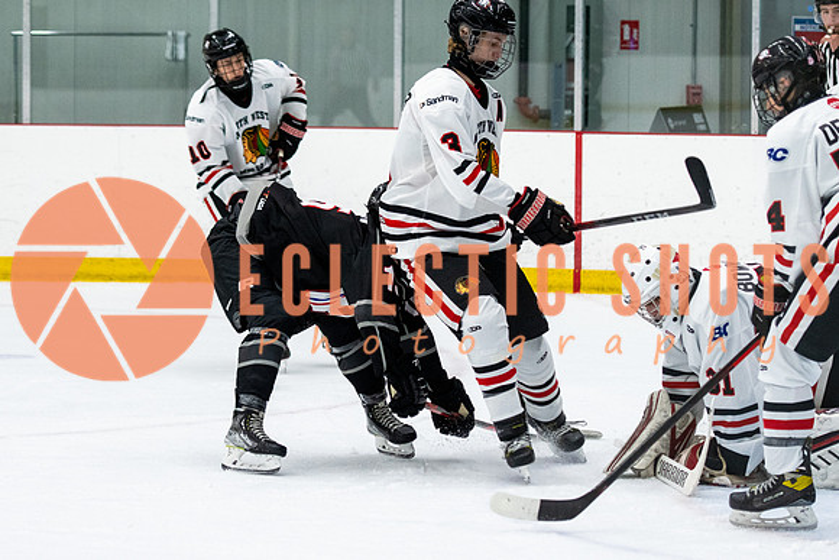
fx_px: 3949
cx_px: 323
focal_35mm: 169
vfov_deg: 8.1
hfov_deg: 12.1
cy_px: 216
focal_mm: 90
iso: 2000
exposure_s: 1/640
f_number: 2.8
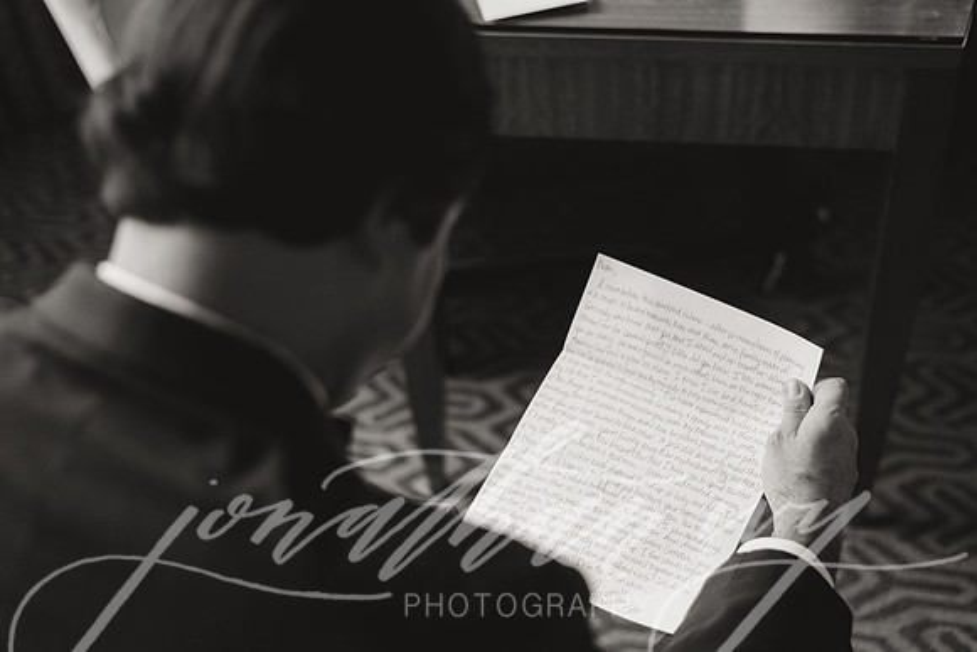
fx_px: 1357
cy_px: 326
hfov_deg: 39.6
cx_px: 488
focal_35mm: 50
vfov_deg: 27.0
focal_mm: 50
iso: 1600
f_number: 2.5
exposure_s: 1/400
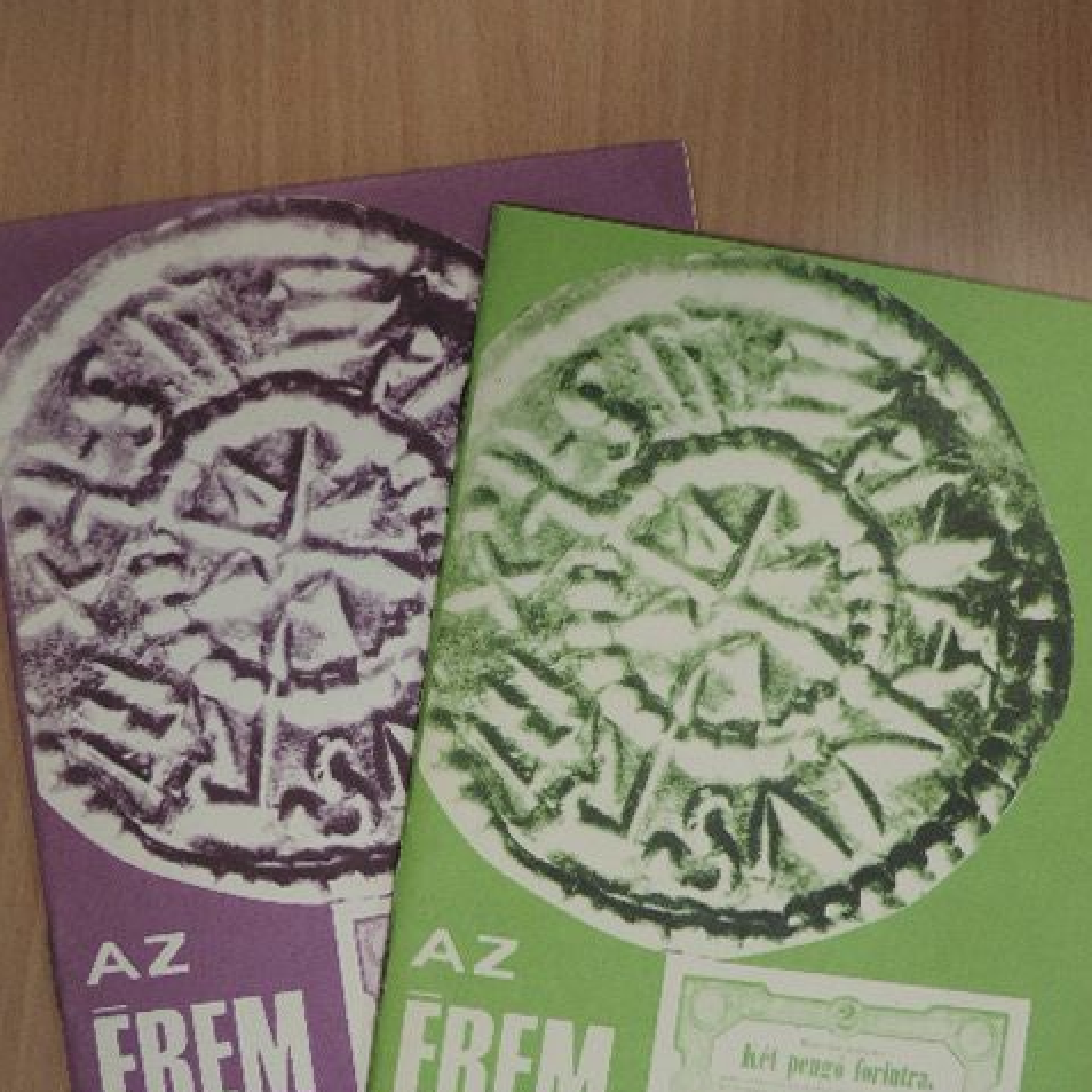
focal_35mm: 51
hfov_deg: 33.4
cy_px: 650
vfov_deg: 33.3
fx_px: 1820
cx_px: 547
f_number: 3.4
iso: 560
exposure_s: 1/100
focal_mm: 7.6
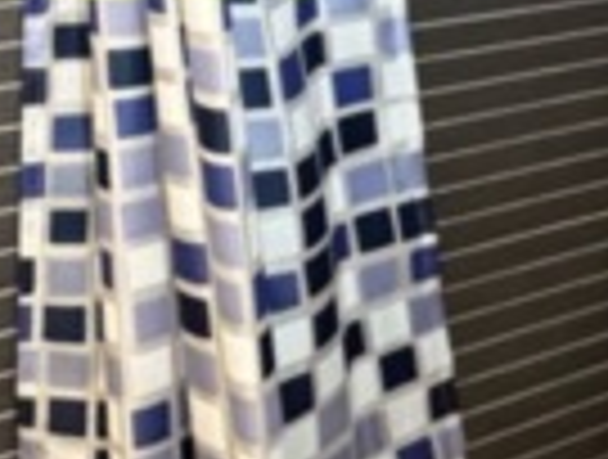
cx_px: 18
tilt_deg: -0.1
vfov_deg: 19.6
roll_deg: -0.8
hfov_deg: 29.3
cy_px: -292
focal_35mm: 62
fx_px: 1092
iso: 250
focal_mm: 2.22
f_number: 2.2
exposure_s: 1/100
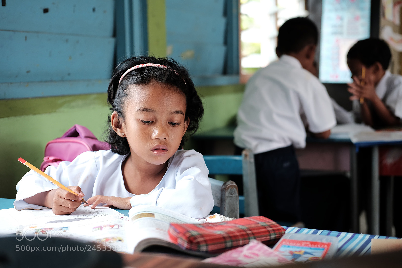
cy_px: 134
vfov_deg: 25.5
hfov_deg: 37.5
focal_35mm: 53
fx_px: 592
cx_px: 201
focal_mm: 35
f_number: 2.5
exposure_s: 1/125
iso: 320
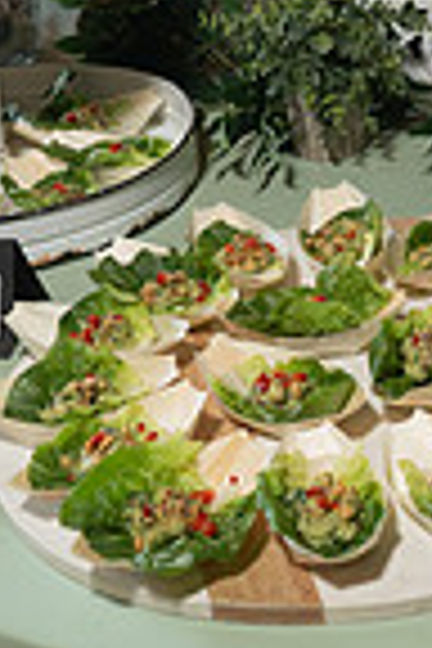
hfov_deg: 12.9
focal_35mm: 101
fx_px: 1818
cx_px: 634
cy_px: 20
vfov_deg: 19.7
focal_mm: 25
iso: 1250
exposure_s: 1/200
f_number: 4
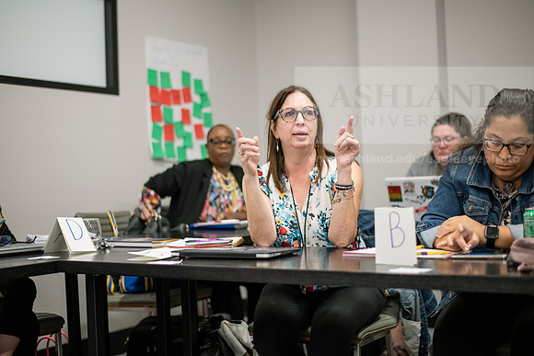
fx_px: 742
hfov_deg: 39.6
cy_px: 178
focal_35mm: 50
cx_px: 267
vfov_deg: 27.0
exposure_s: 1/200
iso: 640
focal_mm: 50
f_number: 1.8
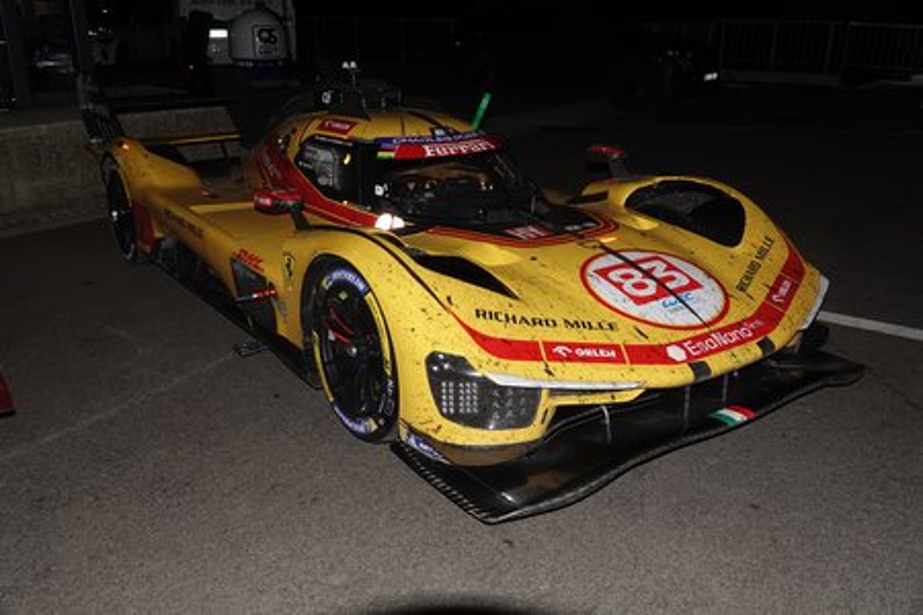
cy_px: 308
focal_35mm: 32
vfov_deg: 41.1
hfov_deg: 58.7
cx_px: 462
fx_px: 820
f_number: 2.8
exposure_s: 1/800
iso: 500
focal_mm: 11.77
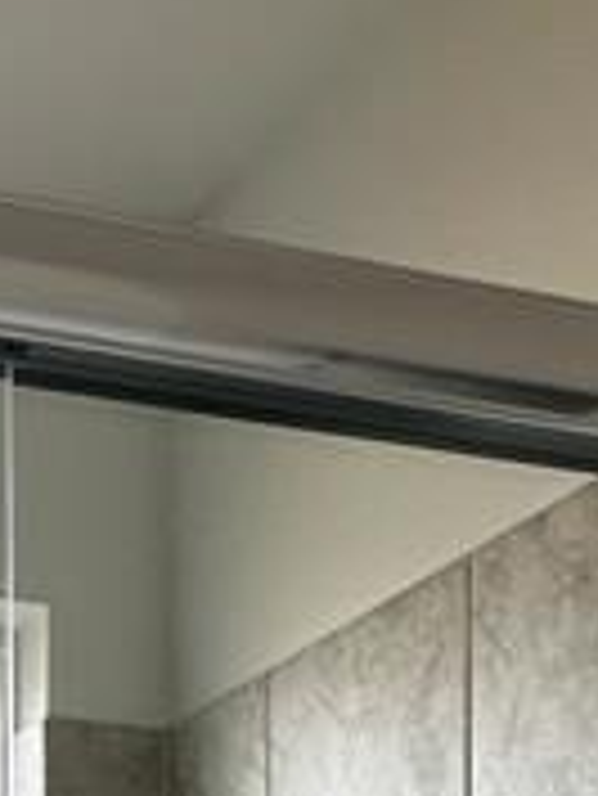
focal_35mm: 81
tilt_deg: +0.7
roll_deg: +0.0
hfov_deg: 16.5
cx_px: -310
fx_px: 1863
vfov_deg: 19.5
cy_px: 1331
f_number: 2.2
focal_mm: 2.22
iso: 40
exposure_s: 1/194
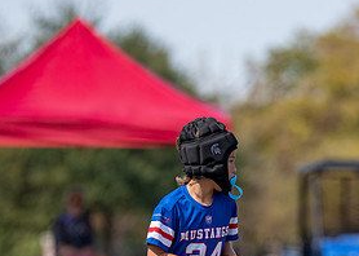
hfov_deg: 3.3
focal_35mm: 620
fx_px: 6315
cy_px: 319
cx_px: 314
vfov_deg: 2.3
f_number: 2.8
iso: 100
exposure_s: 1/1000
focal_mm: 200
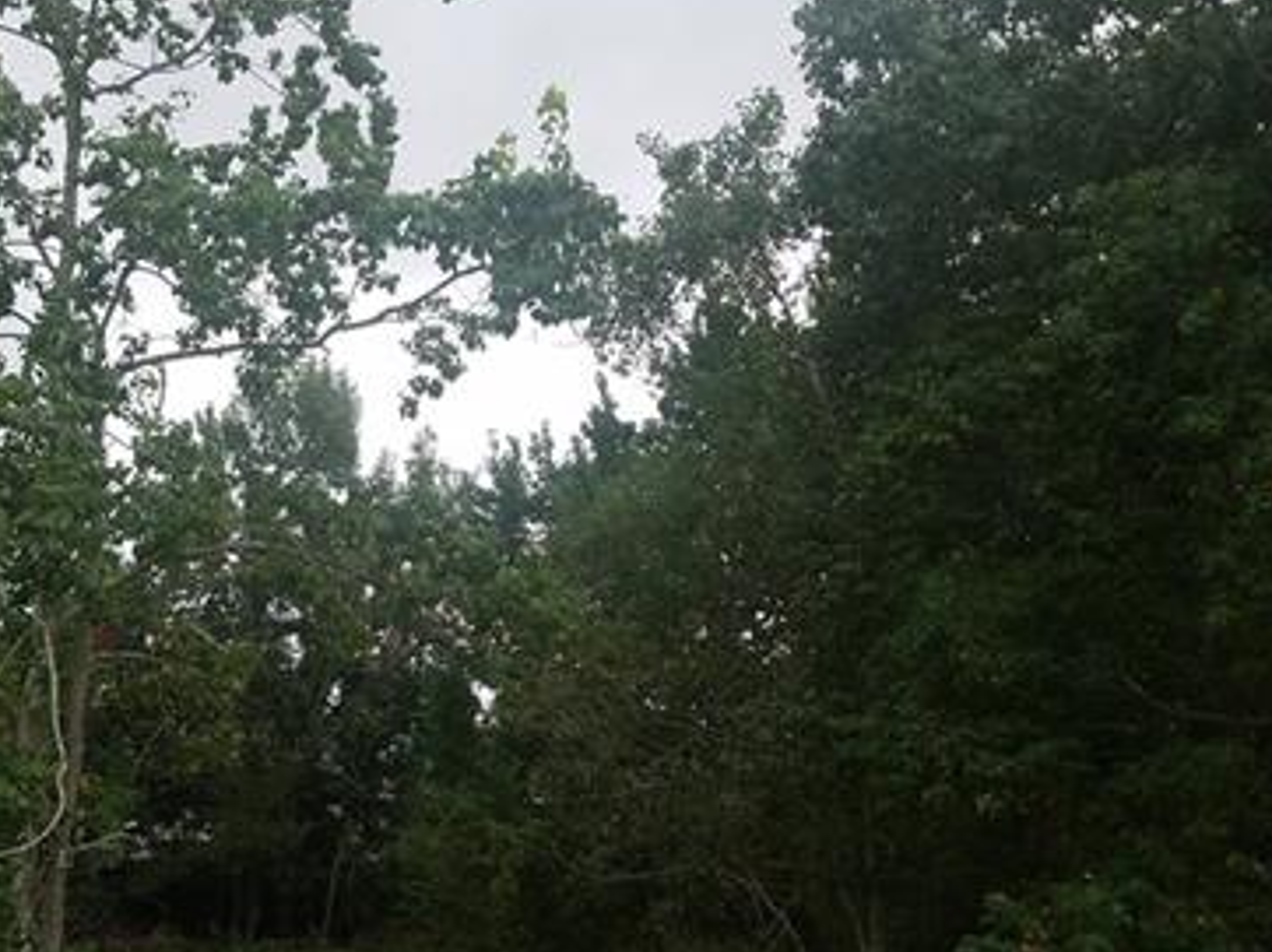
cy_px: 569
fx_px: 1689
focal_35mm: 46
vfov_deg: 31.4
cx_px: 439
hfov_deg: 40.8
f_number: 1.7
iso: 50
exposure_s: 1/1204
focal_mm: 4.2
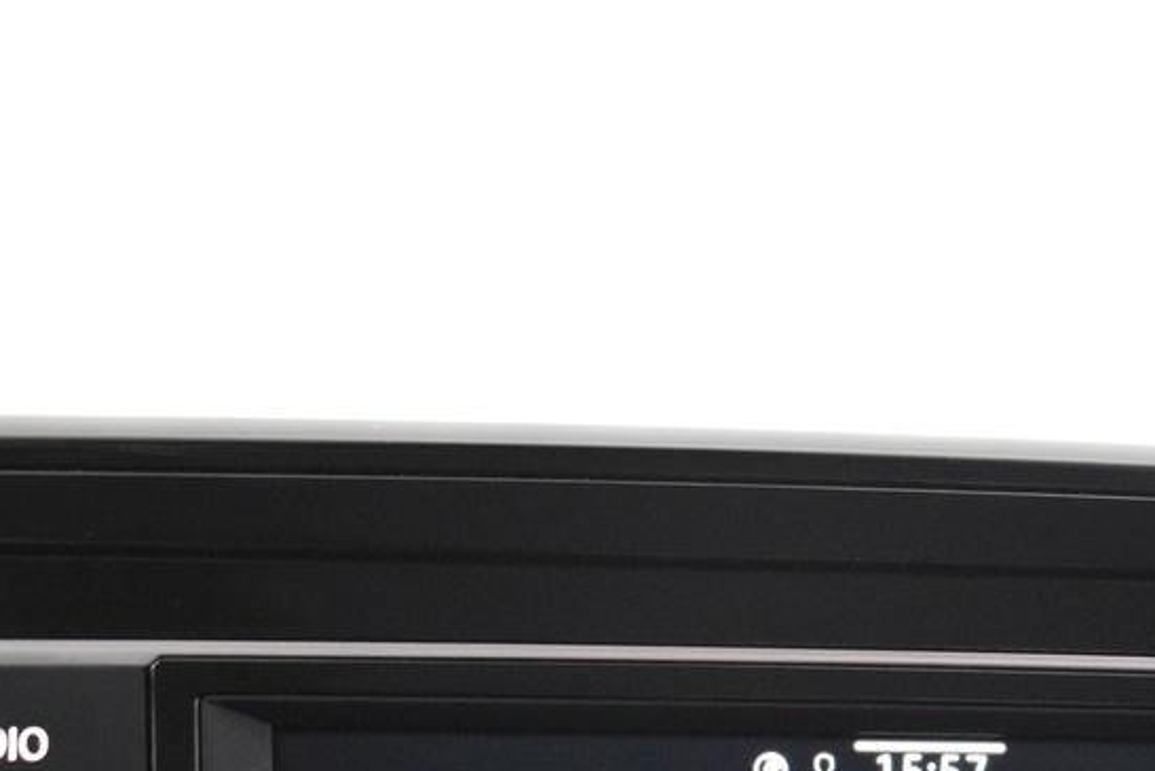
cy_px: 1073
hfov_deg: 25.1
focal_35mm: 80
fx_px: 2567
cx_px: 864
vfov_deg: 16.0
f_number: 3.5
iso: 3200
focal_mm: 18
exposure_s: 1/20
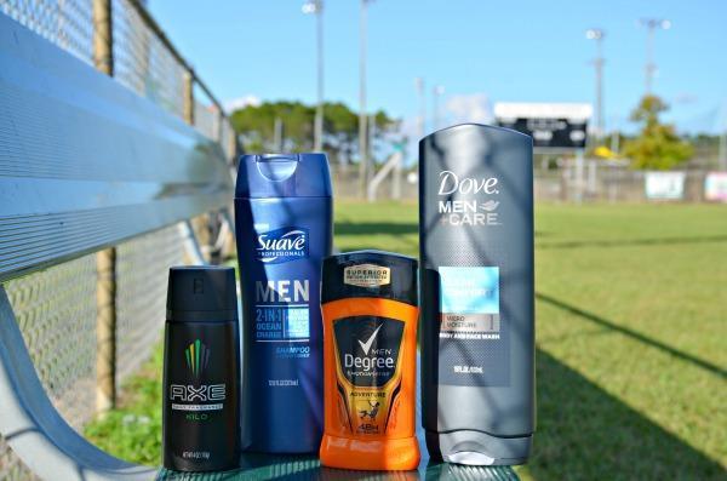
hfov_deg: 32.0
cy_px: 240
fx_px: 1269
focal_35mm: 63
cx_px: 364
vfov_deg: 21.5
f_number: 8
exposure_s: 1/250
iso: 110
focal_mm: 42
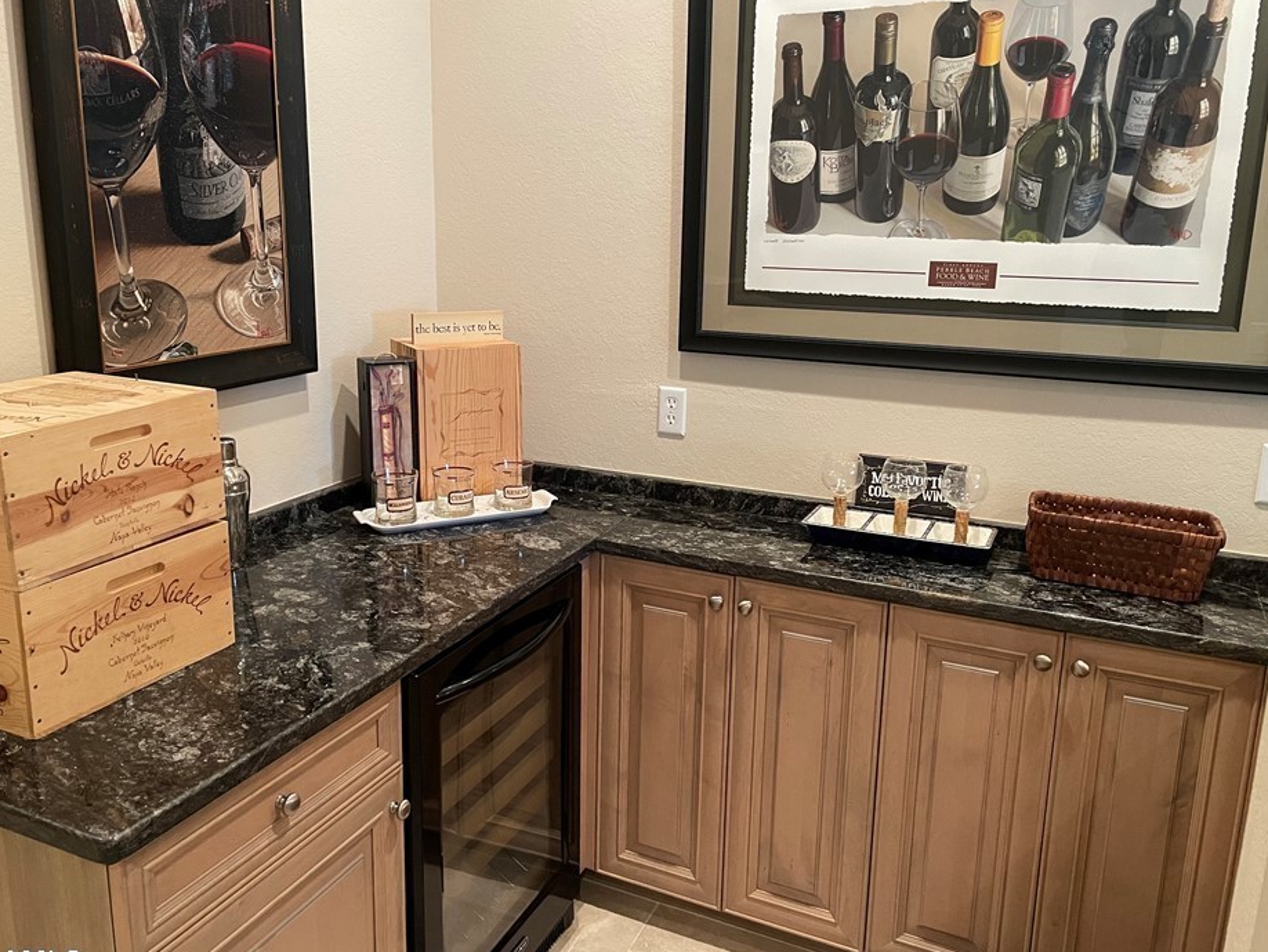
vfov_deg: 48.2
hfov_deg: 61.6
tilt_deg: -13.7
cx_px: 616
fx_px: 1063
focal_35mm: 29
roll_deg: -0.8
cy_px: 455
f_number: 1.6
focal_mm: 4.2
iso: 320
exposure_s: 1/60
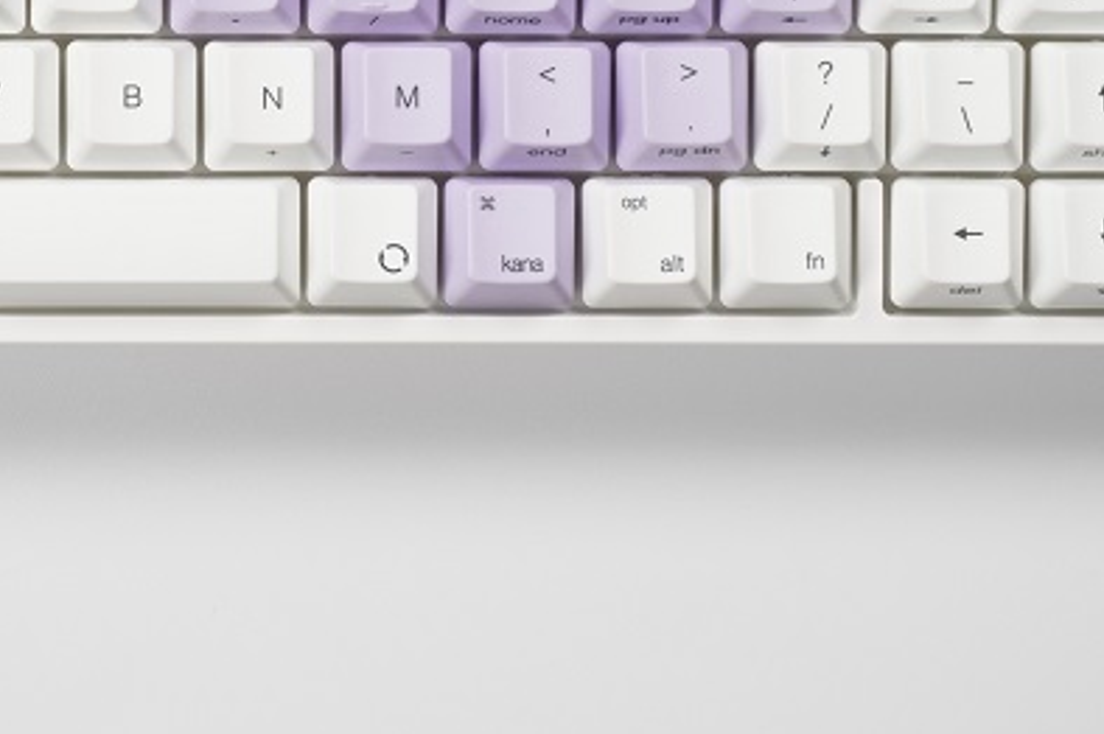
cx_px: 269
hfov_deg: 16.1
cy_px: 0
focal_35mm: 127
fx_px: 3891
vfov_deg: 10.7
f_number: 22
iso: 800
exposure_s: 1/13
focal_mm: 50
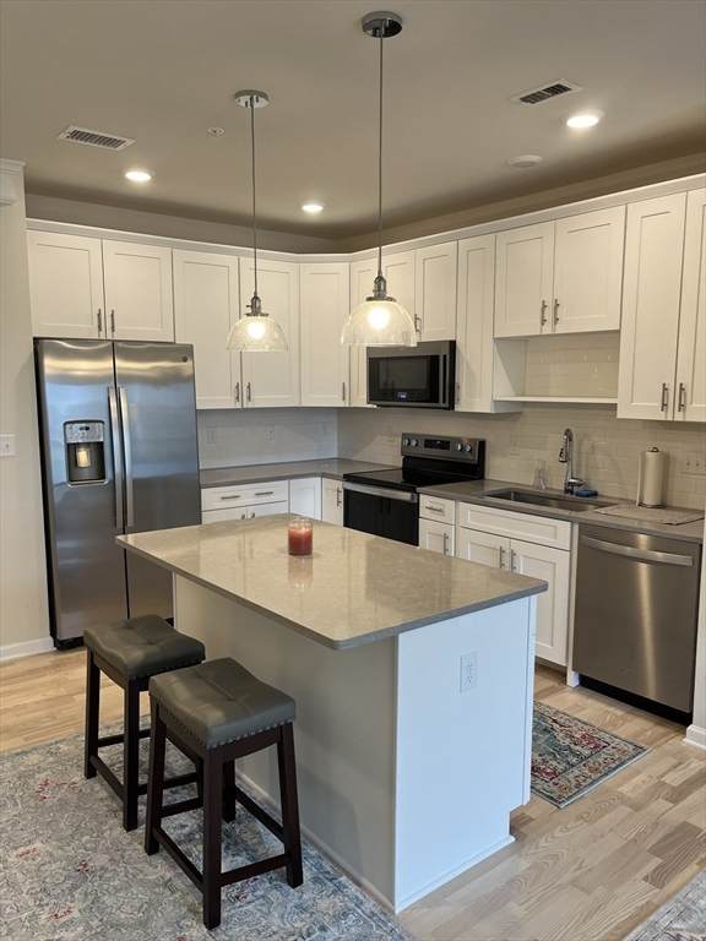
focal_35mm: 26
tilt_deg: -7.2
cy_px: 470
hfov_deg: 53.1
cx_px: 353
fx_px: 707
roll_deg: +1.1
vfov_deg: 67.3
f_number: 1.6
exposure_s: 1/120
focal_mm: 5.1
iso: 100
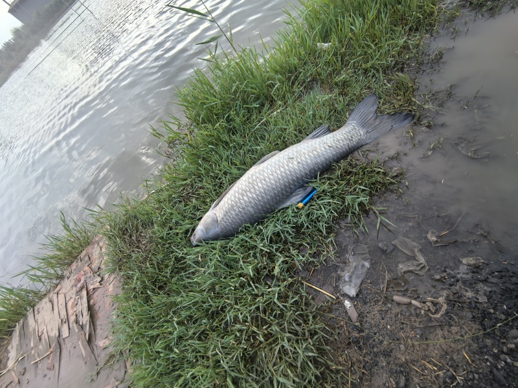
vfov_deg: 89.9
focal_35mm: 13
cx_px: 259
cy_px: 194
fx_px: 195
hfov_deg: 106.2
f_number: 2.2
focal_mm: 1.95
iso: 50
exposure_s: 1/492
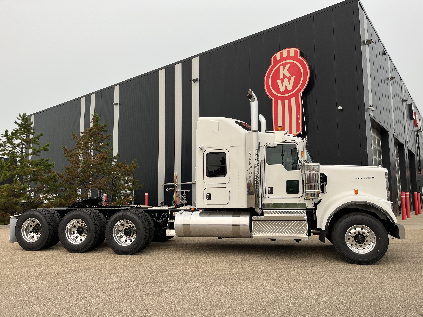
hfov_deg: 67.3
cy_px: 158
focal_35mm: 26
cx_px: 212
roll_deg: -0.7
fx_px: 318
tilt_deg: +6.3
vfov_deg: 53.1
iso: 50
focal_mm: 5.1
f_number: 1.6
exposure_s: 1/2688
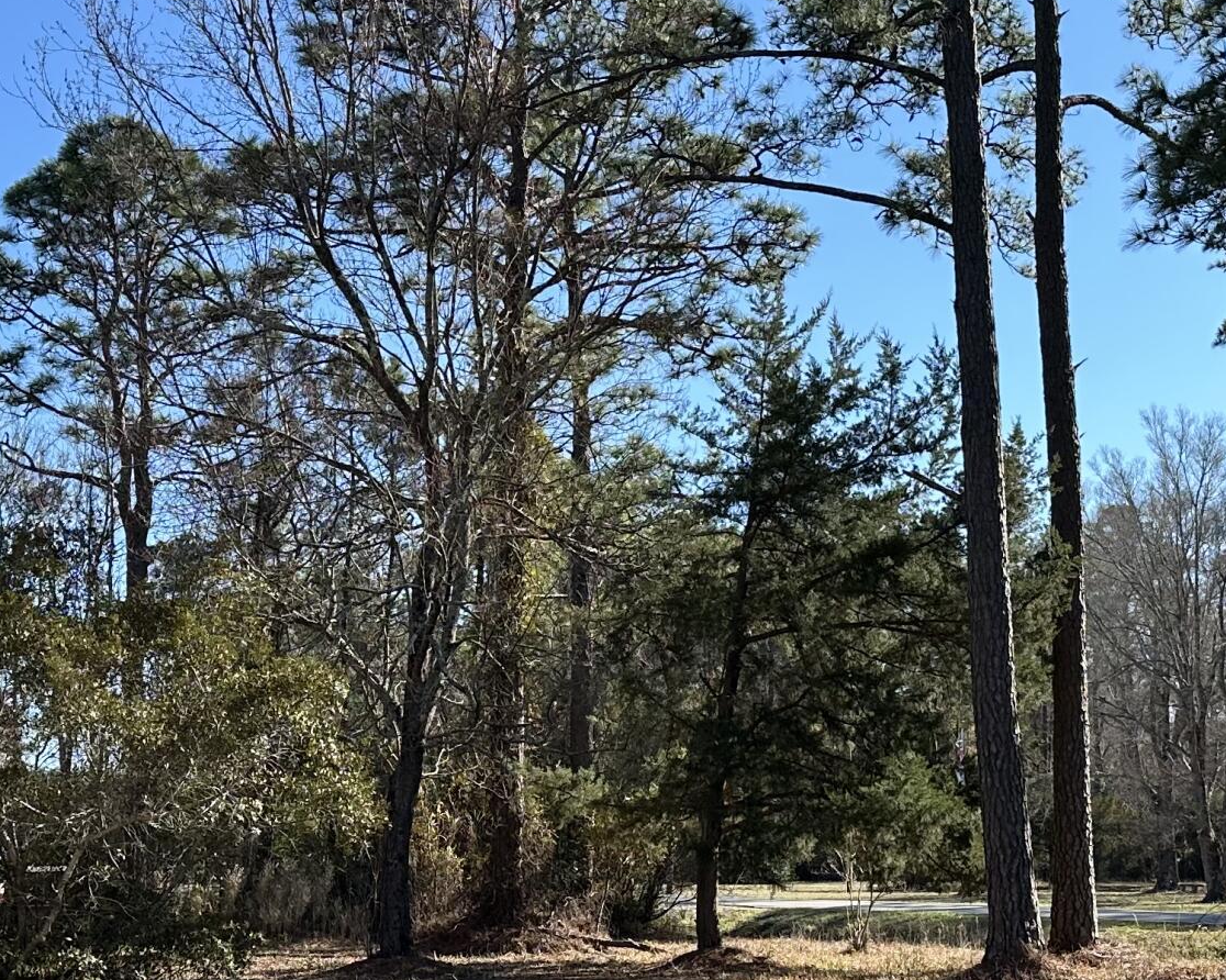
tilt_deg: +6.9
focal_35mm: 63
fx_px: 2285
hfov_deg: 30.0
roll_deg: +0.5
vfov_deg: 24.2
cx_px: 696
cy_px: 552
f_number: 1.78
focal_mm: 6.86
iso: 80
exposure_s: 1/2353
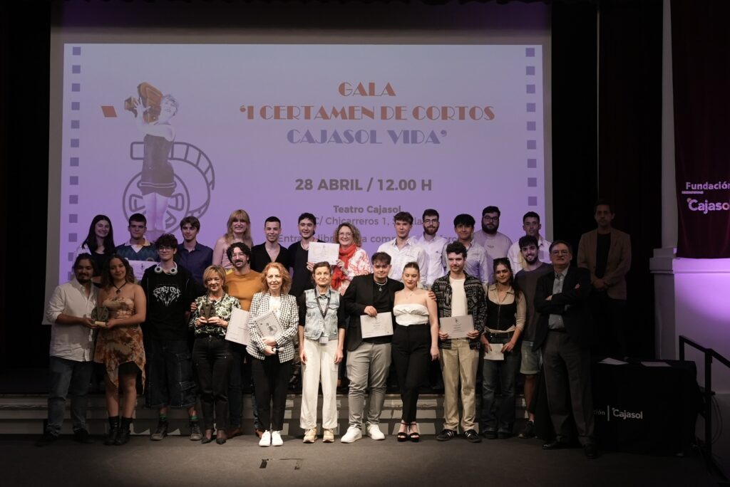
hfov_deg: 51.9
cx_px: 365
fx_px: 751
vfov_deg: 36.0
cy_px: 244
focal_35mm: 37
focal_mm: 25
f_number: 4.5
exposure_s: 1/200
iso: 1600
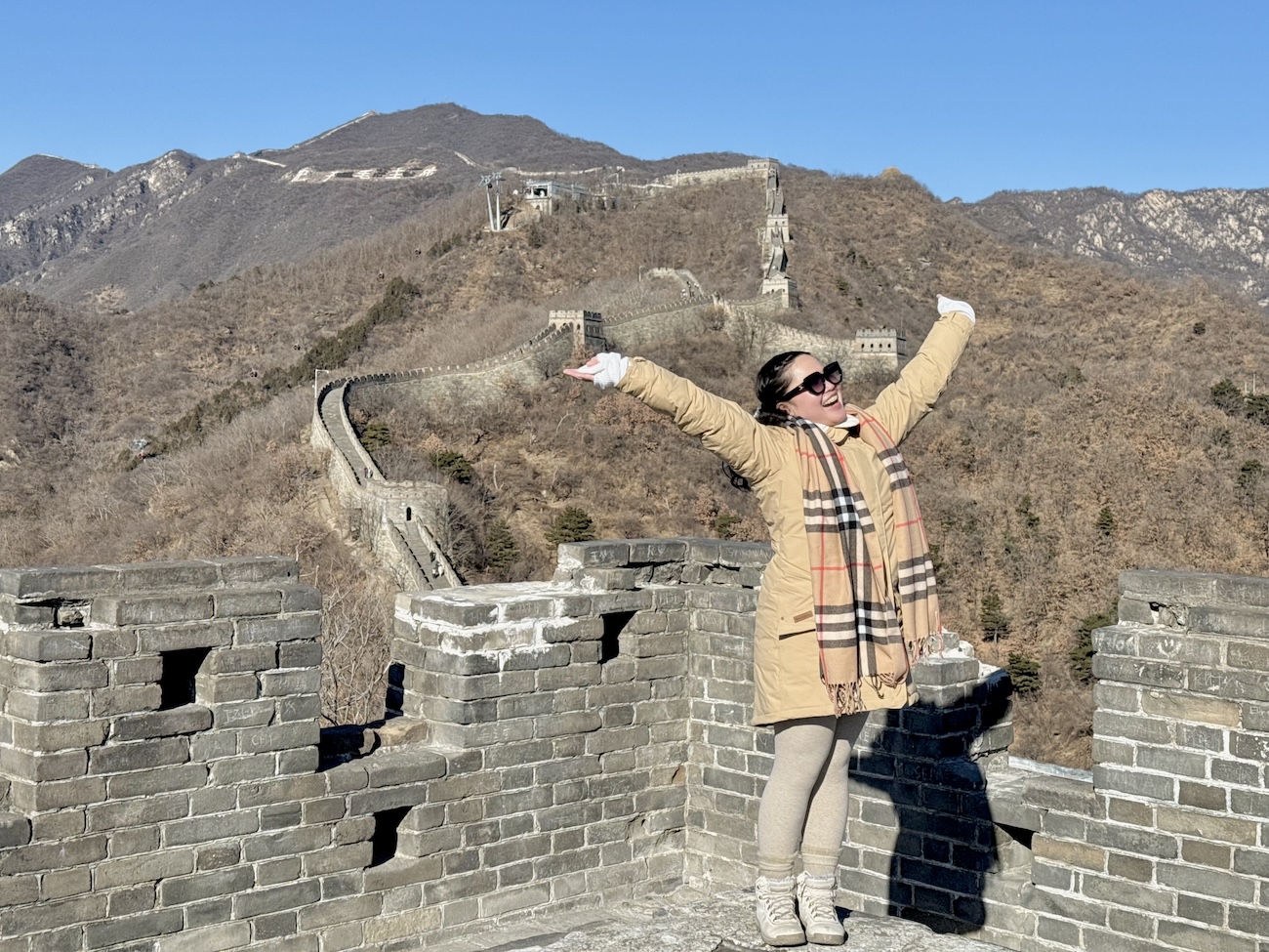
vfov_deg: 30.3
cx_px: 634
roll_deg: -0.8
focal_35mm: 48
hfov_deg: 39.7
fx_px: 1760
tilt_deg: -2.3
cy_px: 476
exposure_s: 1/5208
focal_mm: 6.76
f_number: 1.78
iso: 64
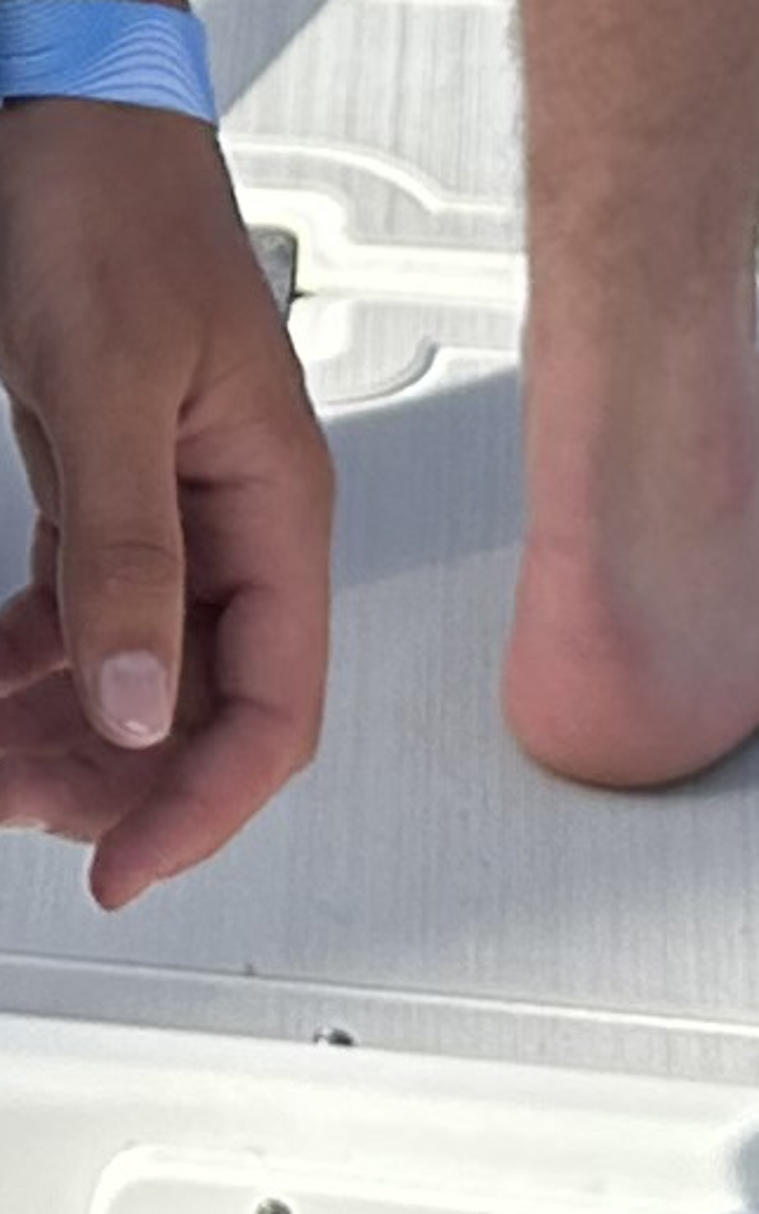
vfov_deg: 8.8
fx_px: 6584
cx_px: -992
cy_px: -2301
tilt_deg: +3.6
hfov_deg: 6.3
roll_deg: +1.1
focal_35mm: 199
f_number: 1.78
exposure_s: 1/3717
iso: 80
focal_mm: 6.86
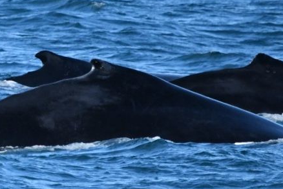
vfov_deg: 1.3
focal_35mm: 1095
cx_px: 162
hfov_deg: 1.9
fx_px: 8607
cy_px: 83
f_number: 6.3
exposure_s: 1/8000
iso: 2500
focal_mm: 600
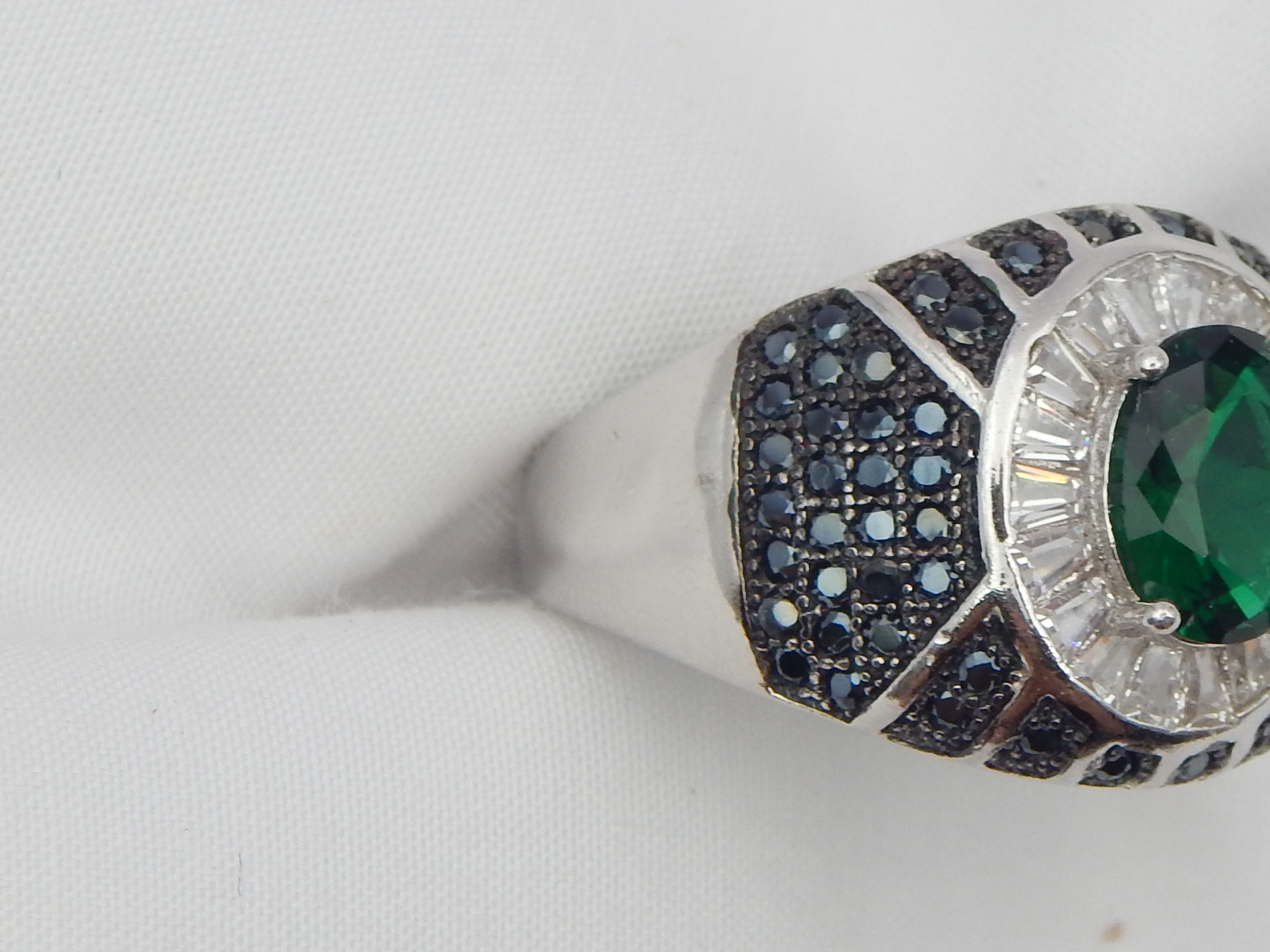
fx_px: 8769
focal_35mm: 239
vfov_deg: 6.2
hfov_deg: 8.3
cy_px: 485
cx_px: 1109
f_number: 4.5
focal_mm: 18.7
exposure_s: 1/80
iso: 125
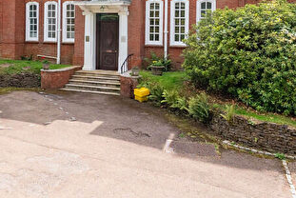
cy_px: -5
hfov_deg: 51.4
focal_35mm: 37
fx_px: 306
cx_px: 120
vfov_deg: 32.7
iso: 1250
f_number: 7.1
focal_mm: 16.5
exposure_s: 1/1600
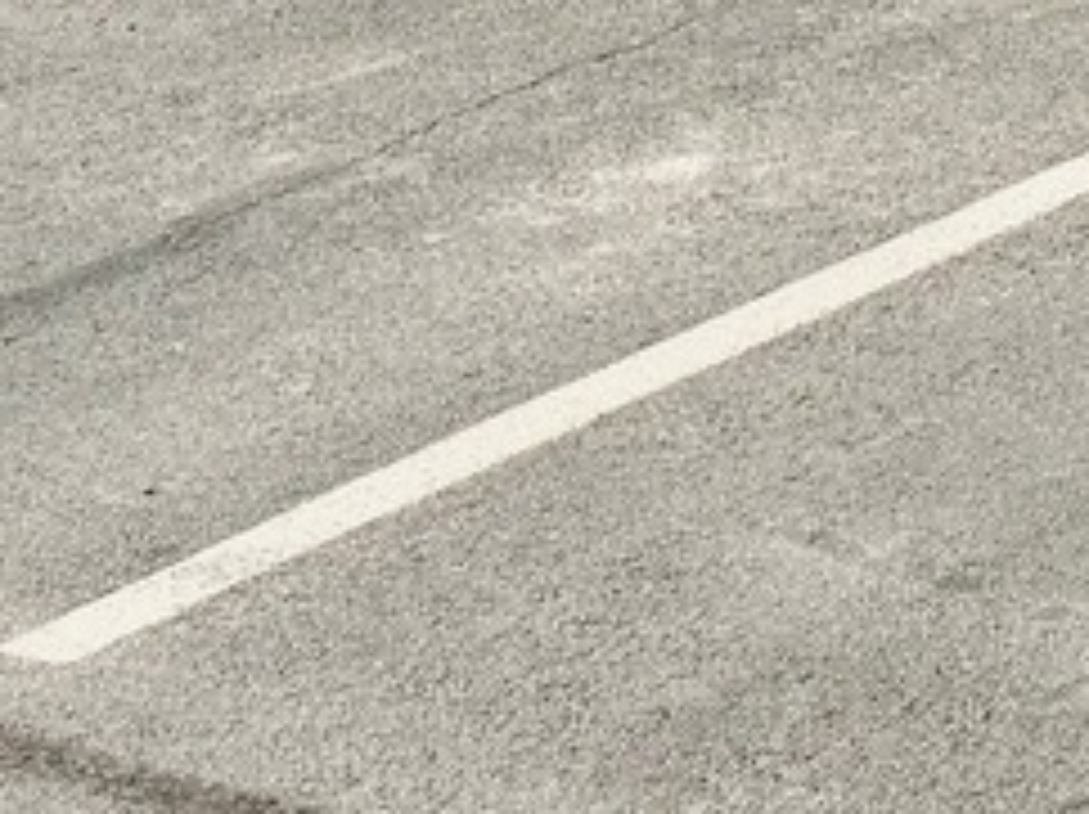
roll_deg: +1.4
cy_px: -1147
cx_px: 2016
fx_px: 4494
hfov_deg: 12.5
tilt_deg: +0.0
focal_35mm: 143
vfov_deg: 9.3
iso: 80
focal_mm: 6.76
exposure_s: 1/6711
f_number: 1.78
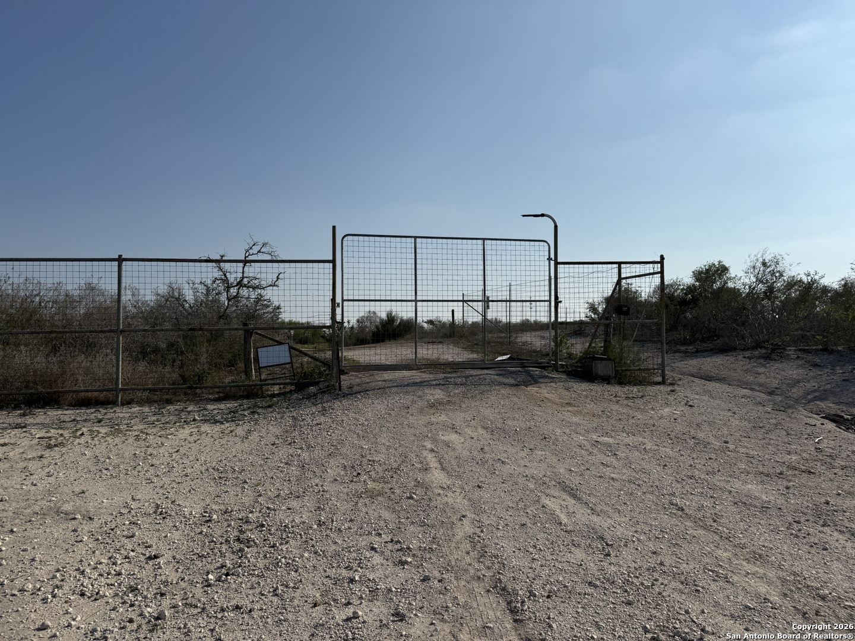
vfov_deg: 56.8
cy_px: 320
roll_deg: +0.3
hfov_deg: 71.6
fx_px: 593
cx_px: 428
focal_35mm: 24
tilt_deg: +2.5
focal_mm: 6.76
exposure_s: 1/11905
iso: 80
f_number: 1.78
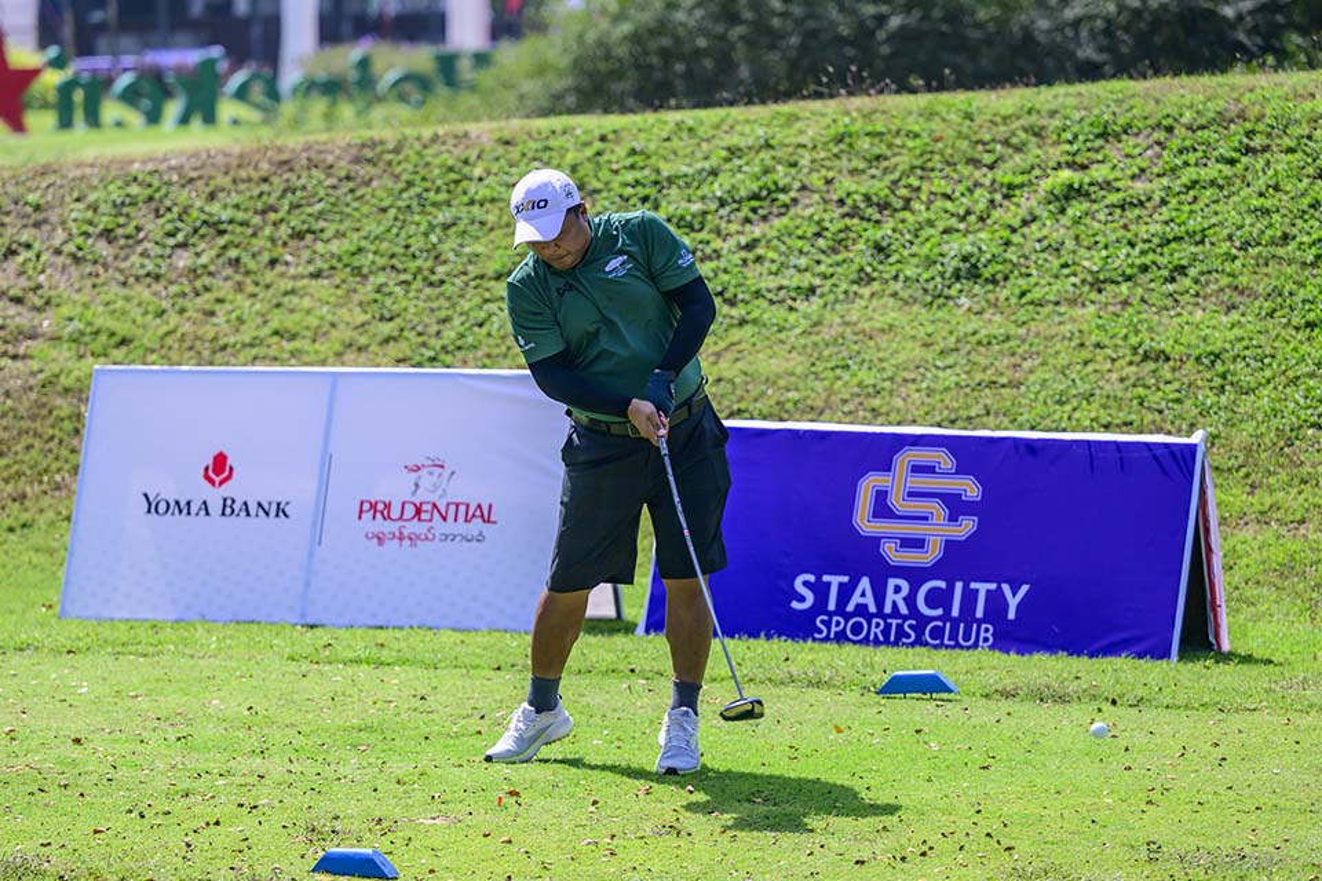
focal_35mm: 135
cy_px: 440
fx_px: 4957
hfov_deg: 15.2
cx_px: 661
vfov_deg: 10.2
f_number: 2.8
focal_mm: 135
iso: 400
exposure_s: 1/6400
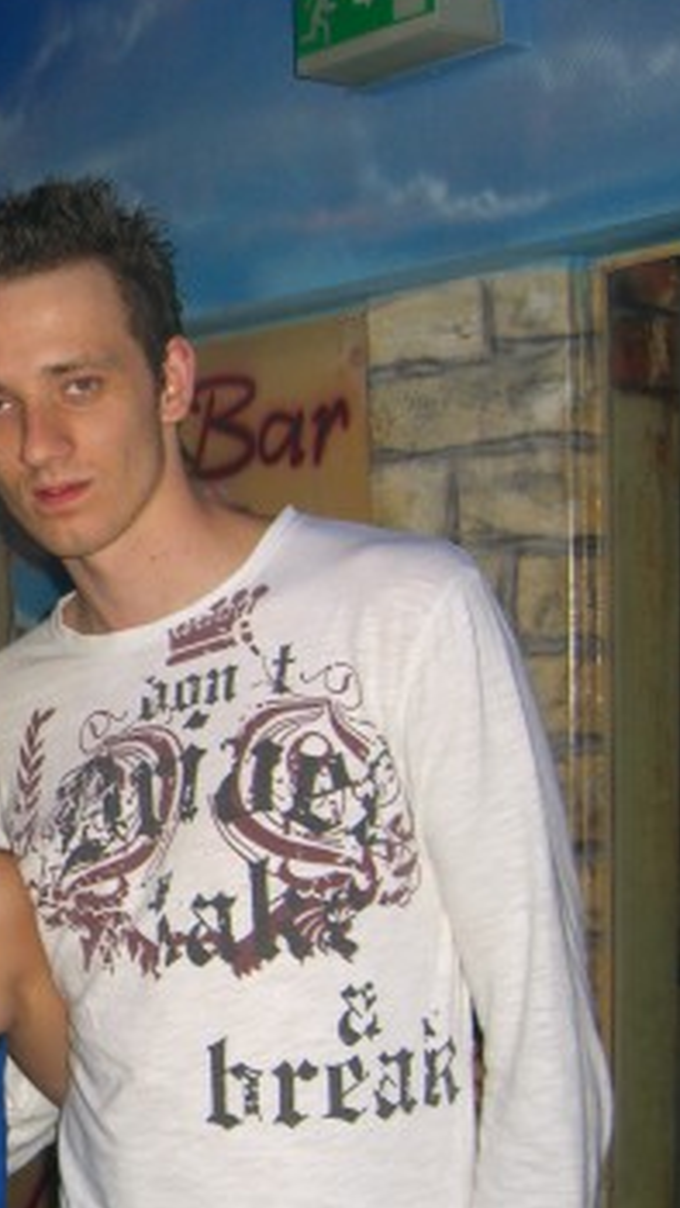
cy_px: 725
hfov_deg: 15.9
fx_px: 2275
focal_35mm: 71
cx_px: -283
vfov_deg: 29.7
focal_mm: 7.9
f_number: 2.8
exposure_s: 1/60
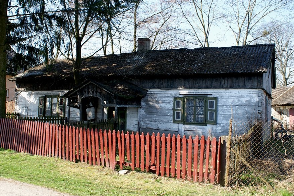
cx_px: 145
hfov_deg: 51.9
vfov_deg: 35.9
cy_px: 99
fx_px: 302
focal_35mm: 37
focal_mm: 24
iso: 100
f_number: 7.1
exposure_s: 1/60
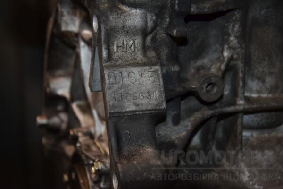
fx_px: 590
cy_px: 94
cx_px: 142
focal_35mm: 75
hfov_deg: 27.0
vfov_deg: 18.2
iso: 800
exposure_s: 1/60
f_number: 5
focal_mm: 50
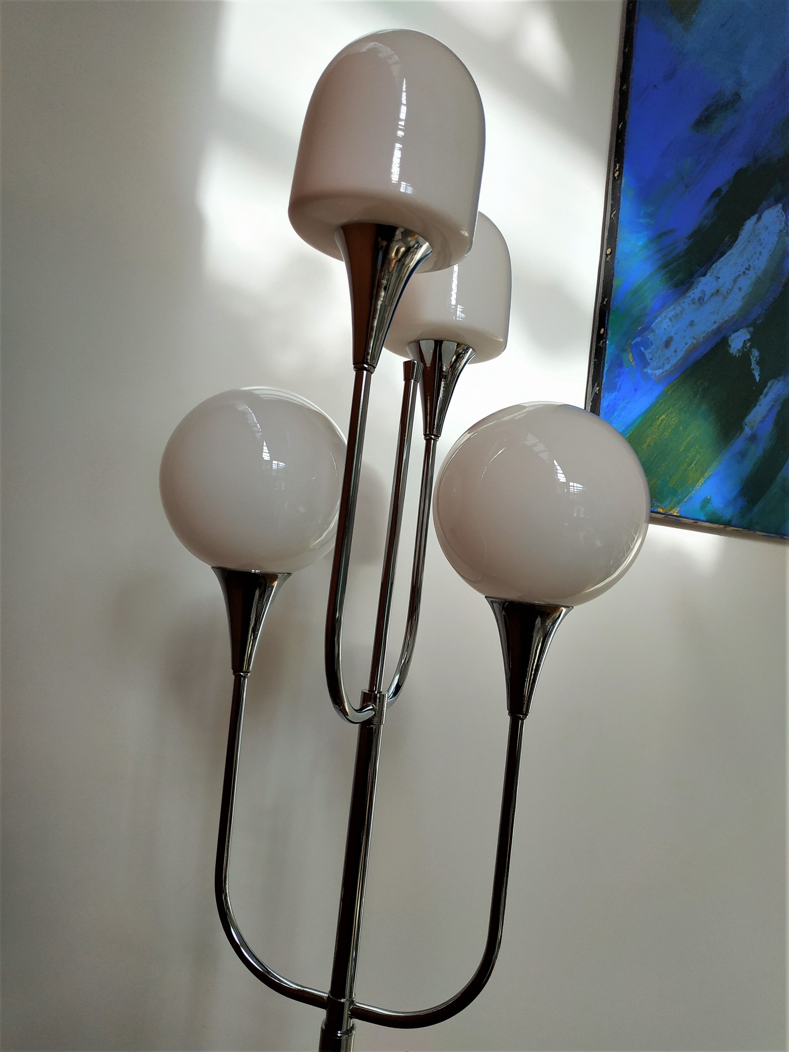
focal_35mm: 24
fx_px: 729
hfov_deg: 56.8
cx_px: 394
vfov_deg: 71.6
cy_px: 526
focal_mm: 3.94
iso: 125
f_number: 1.9
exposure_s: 1/259
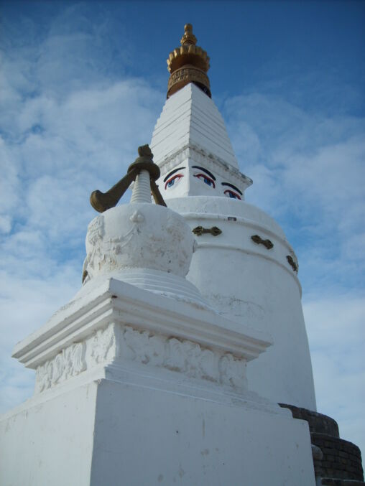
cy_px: 243
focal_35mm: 35
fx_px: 492
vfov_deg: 52.6
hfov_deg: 40.7
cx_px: 182
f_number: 7.1
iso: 50
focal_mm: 5.8
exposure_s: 1/180
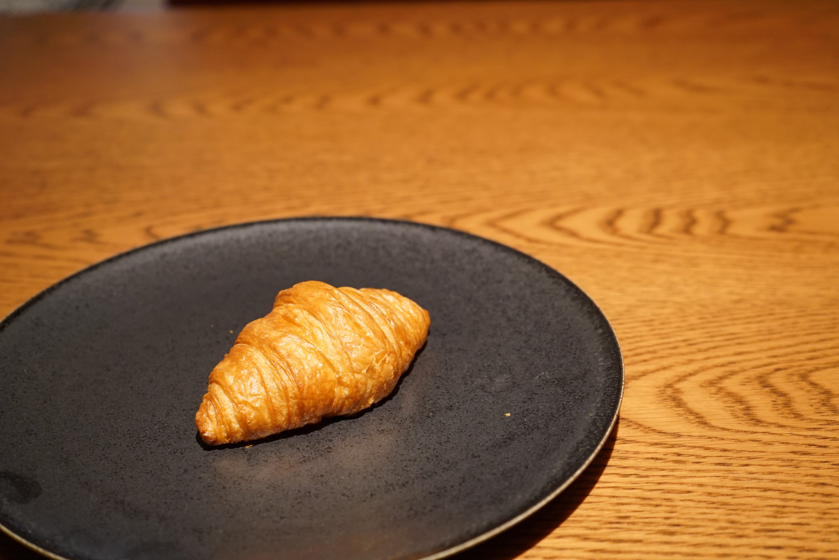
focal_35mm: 45
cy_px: 280
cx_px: 420
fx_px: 1049
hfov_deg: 43.6
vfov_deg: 29.9
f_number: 5.6
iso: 2500
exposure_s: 1/60
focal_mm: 45
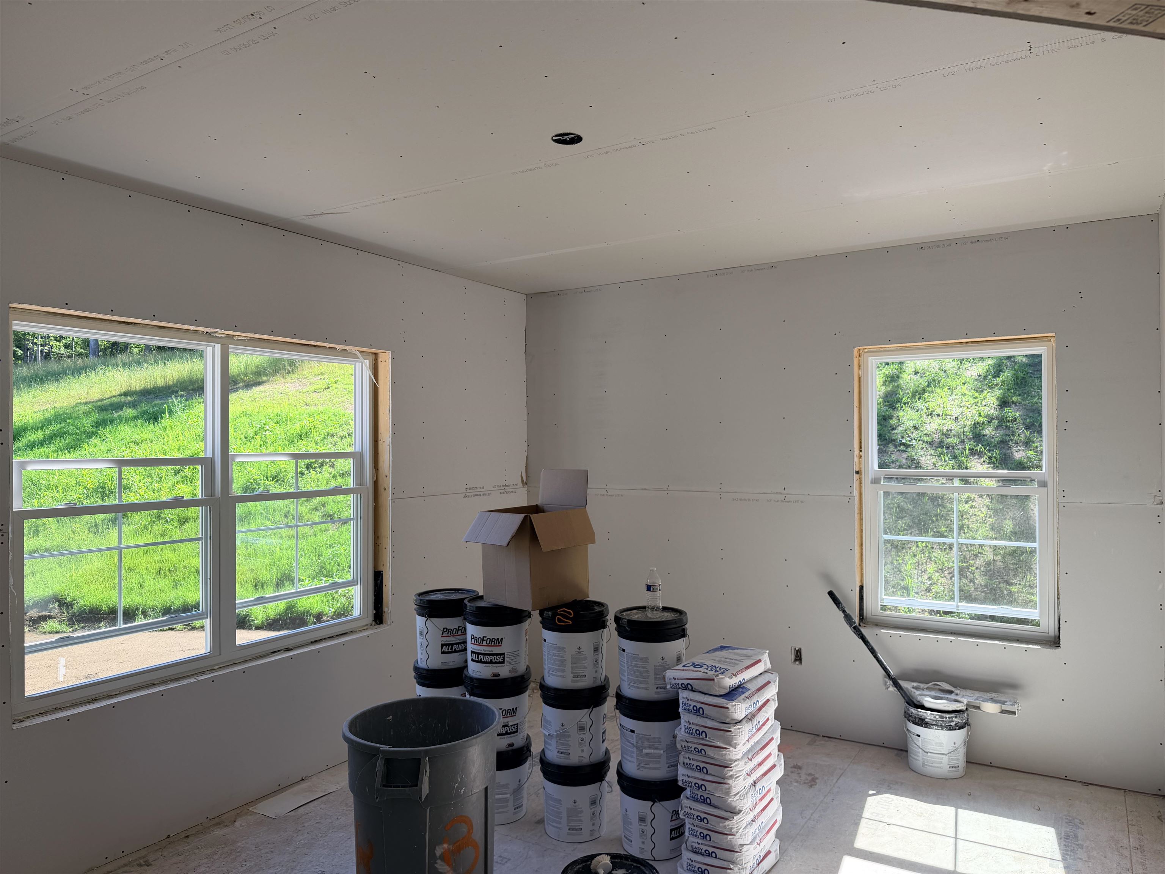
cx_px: 582
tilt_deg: +1.2
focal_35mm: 24
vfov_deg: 56.8
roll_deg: +0.1
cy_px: 437
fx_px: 808
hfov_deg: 71.6
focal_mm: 6.76
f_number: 1.78
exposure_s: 1/559
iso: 80
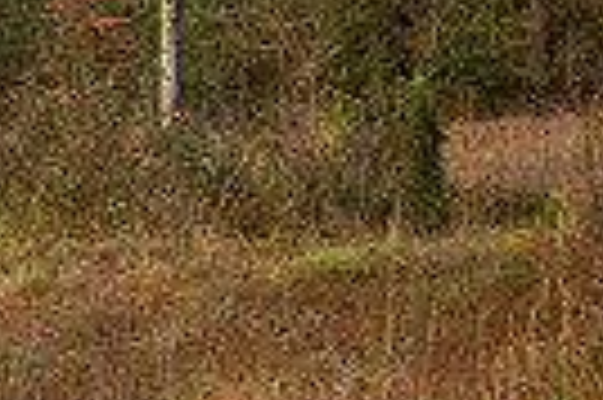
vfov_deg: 13.1
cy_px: 256
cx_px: 130
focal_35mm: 104
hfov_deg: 19.5
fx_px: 1740
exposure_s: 1/250
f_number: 8
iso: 250
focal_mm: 24
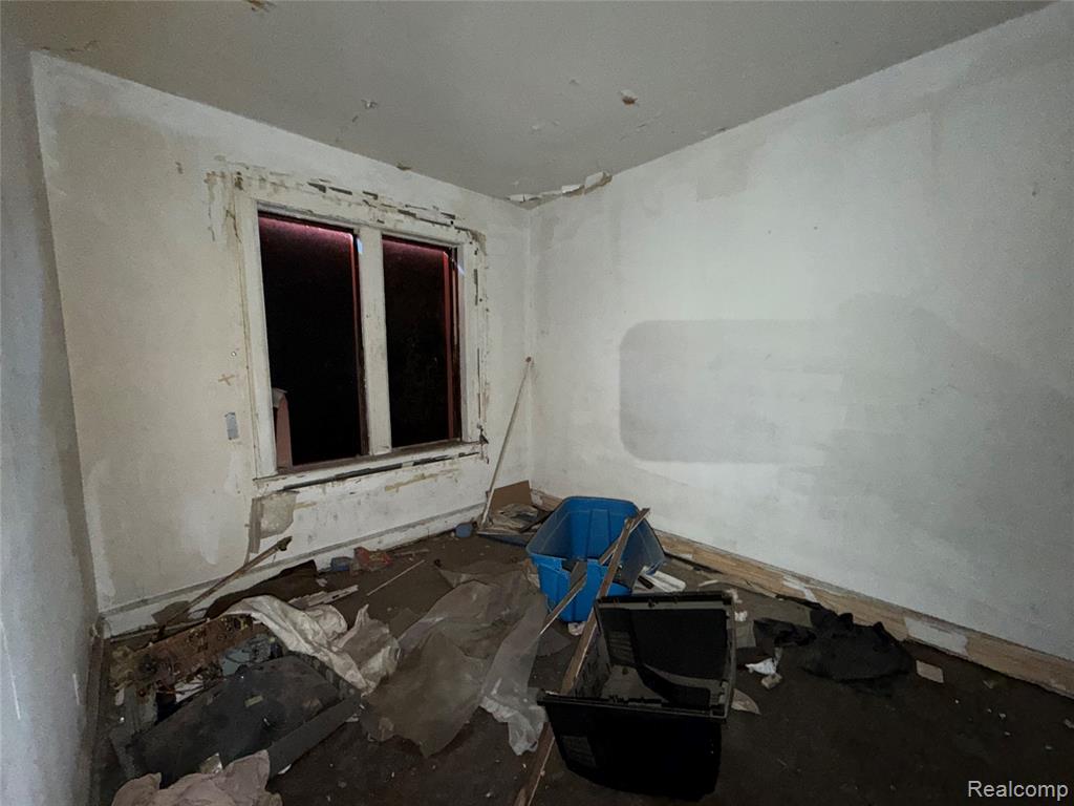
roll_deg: +0.8
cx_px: 537
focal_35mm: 14
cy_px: 403
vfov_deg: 85.7
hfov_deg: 102.1
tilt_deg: -6.8
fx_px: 434
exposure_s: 1/28
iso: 400
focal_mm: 2.22
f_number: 2.2
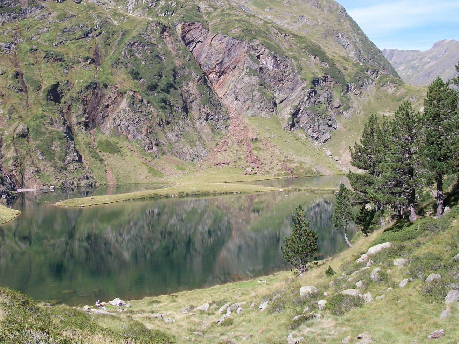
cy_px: 135
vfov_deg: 29.0
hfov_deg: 37.9
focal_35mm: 50
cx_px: 171
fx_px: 663
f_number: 8.8
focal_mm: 5.7
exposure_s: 1/125
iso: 80
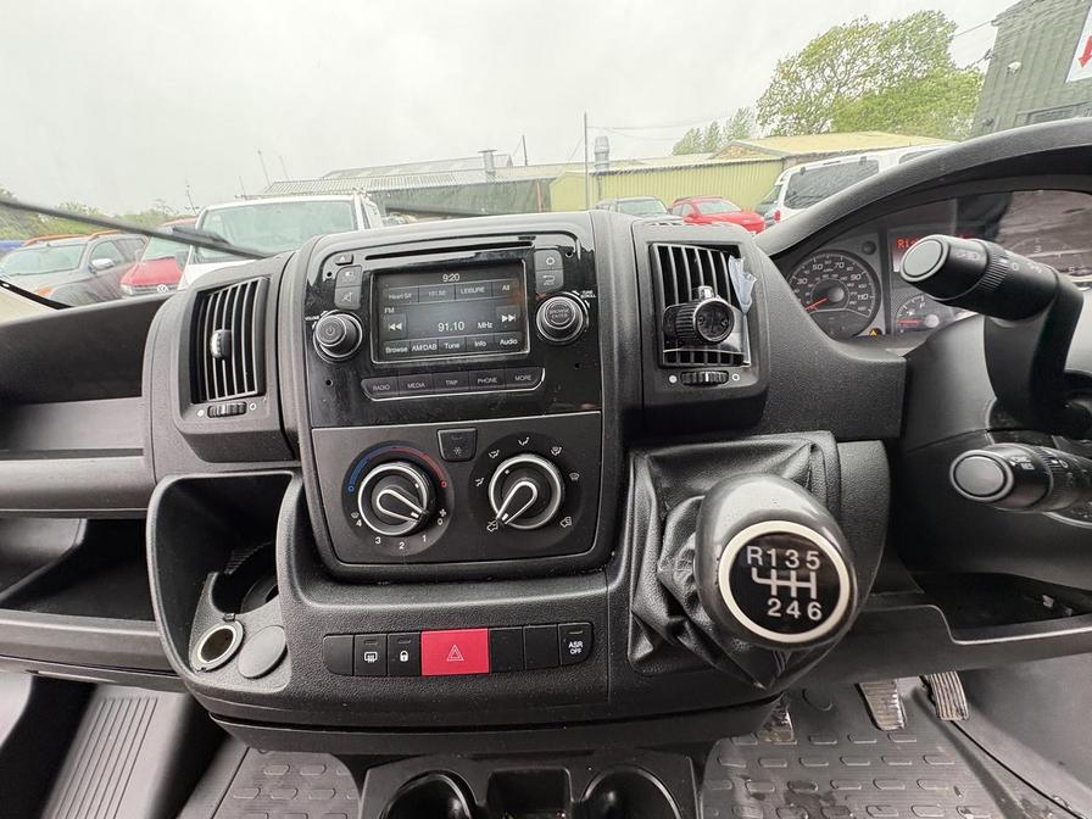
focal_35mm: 14
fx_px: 442
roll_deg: -1.6
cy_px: 410
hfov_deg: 102.1
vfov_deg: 85.7
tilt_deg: -25.9
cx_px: 546
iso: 200
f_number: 2.2
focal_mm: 2.22
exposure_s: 1/99
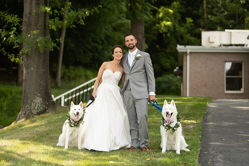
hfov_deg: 17.8
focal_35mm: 115
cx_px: 124
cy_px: 83
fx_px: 796
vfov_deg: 11.9
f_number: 2.8
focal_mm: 115
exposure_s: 1/400
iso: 125
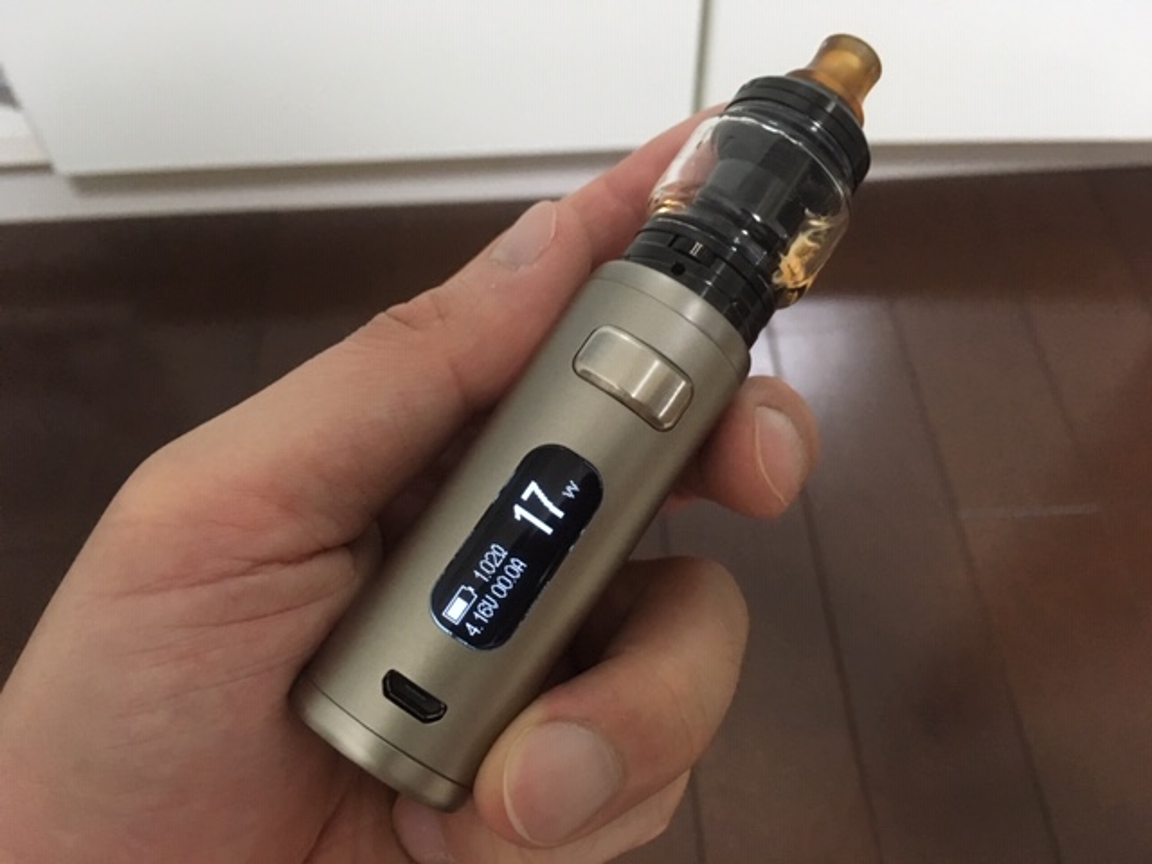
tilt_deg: -55.4
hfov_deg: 61.7
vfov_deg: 48.2
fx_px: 965
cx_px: 576
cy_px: 432
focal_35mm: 29
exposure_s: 1/20
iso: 200
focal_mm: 4.15
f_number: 2.2
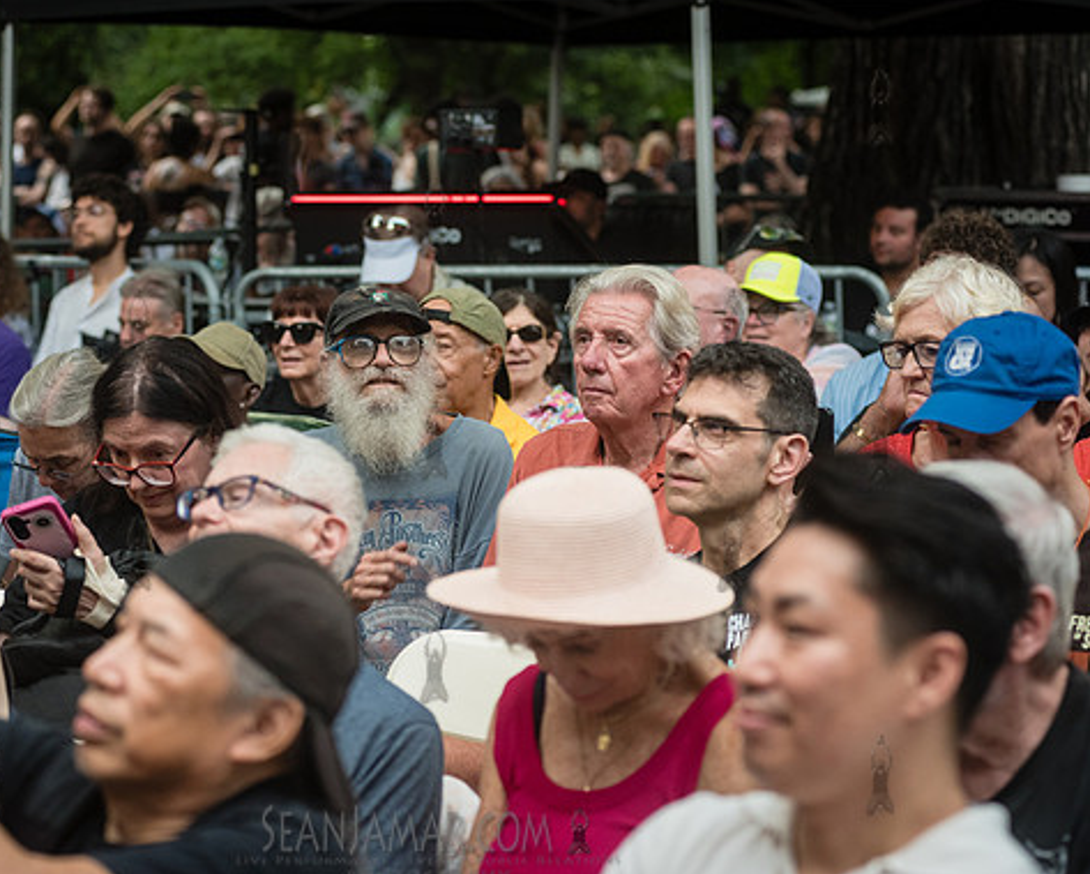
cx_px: 433
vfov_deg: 13.4
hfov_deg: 16.7
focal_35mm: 115
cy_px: 439
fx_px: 3712
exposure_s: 1/250
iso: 2000
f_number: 4
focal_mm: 100
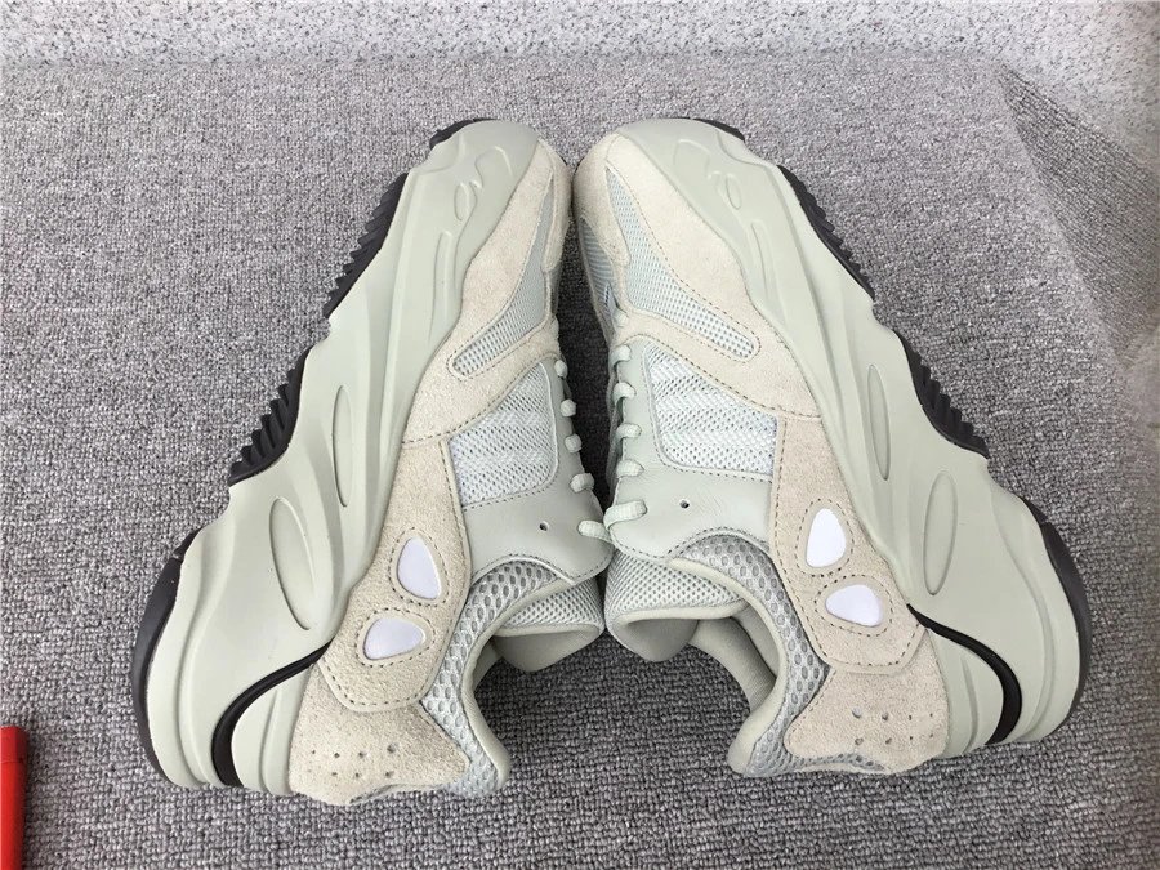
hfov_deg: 58.4
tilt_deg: -57.5
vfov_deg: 45.4
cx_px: 580
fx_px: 1039
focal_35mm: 31
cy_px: 435
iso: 25
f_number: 2.4
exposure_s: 1/193
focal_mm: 3.3
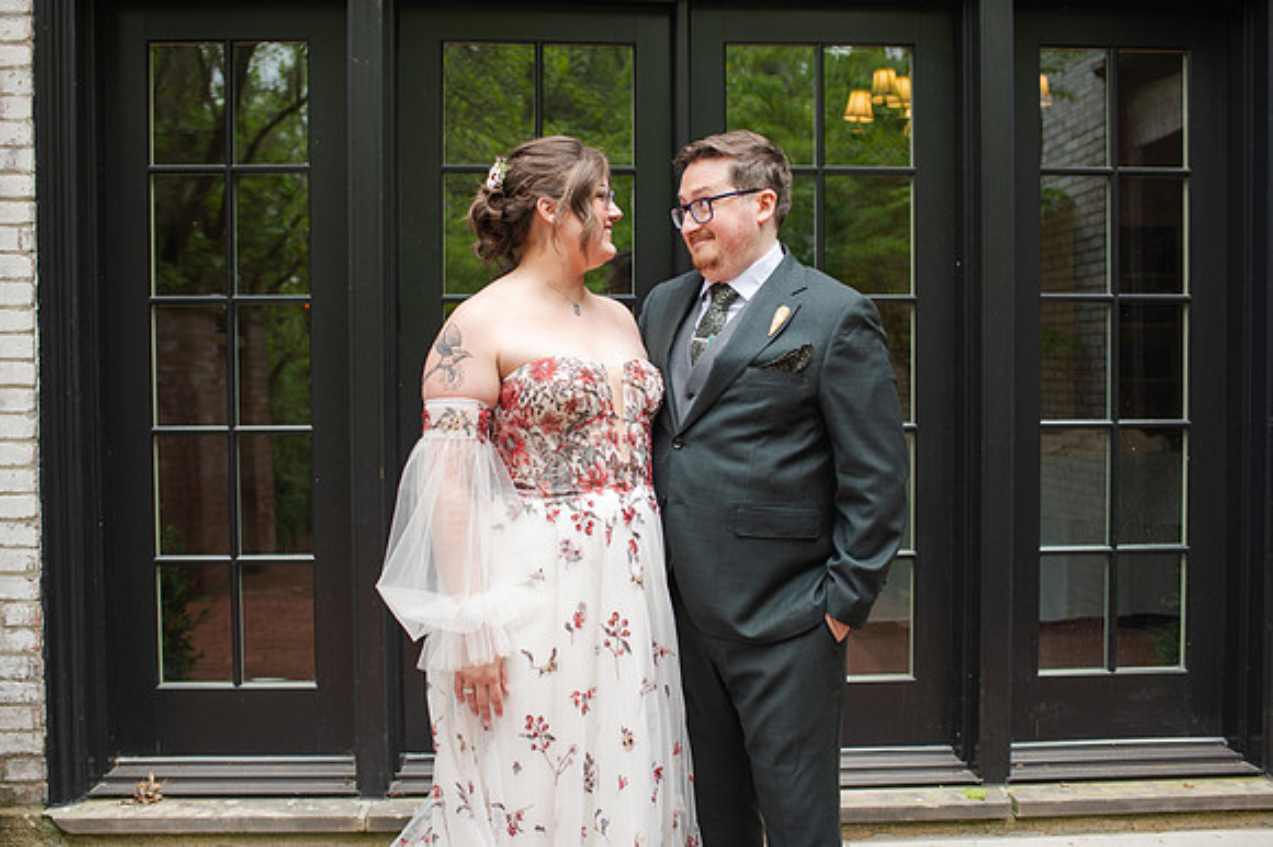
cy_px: 424
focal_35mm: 36
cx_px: 621
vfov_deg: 36.9
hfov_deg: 53.2
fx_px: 1271
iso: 100
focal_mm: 35
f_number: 3.2
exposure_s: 1/320
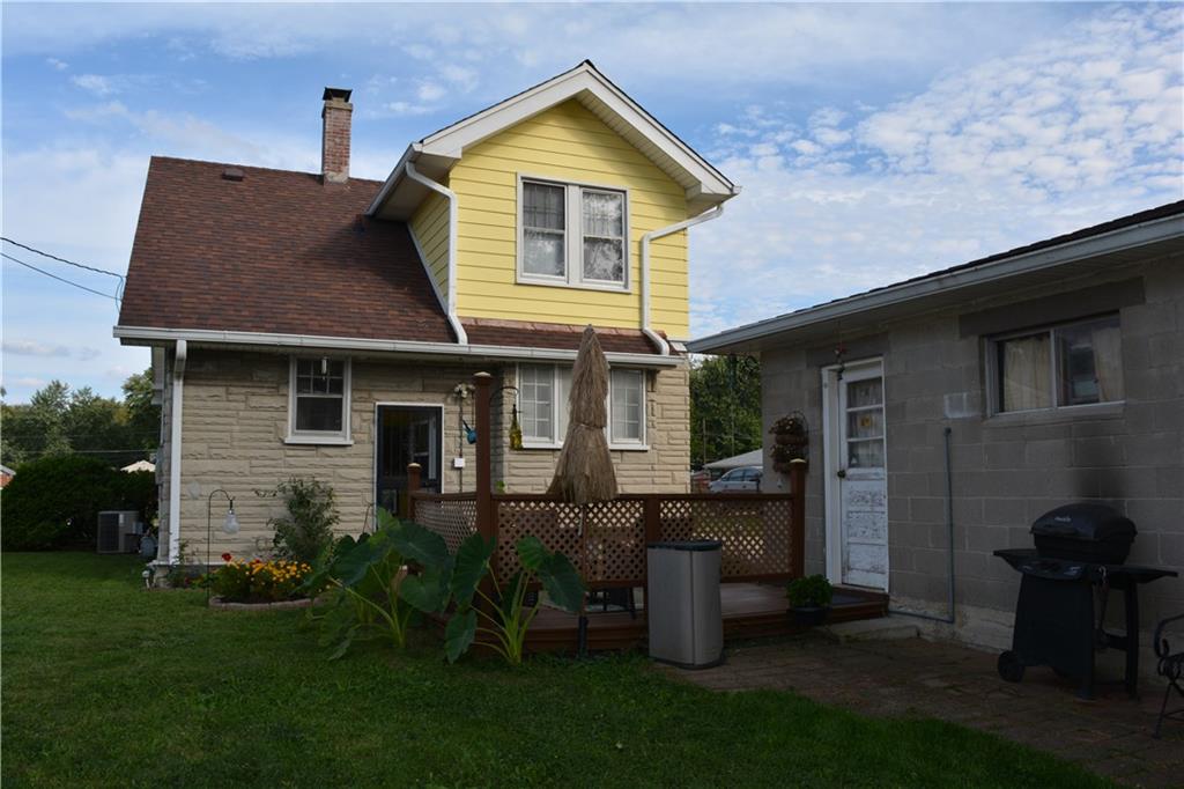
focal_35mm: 30
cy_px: 394
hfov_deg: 61.9
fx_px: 986
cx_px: 592
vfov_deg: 43.6
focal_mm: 20
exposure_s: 1/200
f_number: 8
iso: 100
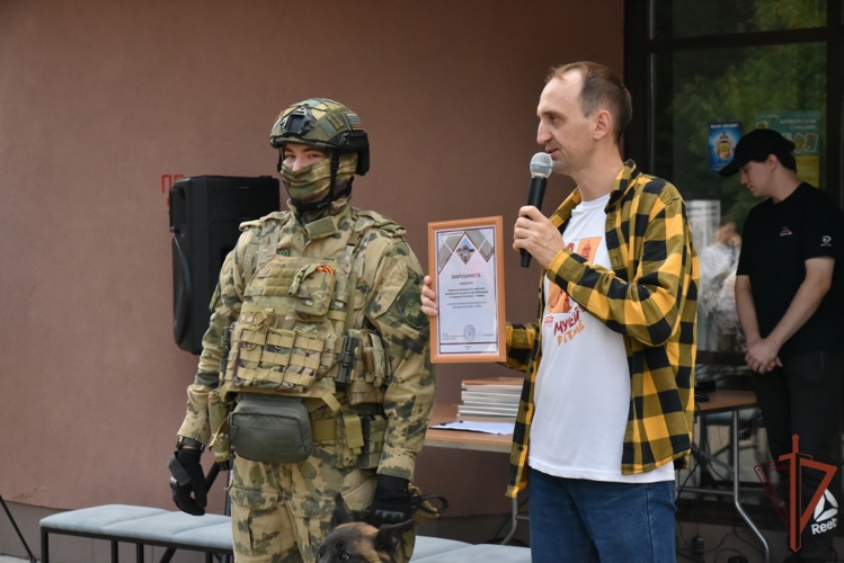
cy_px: 282
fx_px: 1923
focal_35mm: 82
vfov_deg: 16.7
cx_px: 422
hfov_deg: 24.8
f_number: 11
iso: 3200
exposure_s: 1/2000
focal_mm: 82
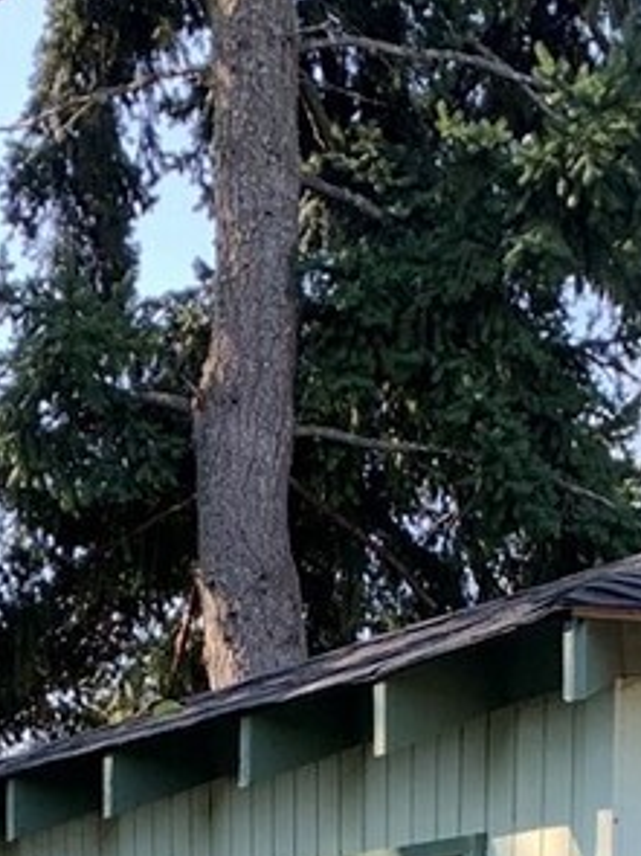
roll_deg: +1.2
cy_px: 1779
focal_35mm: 127
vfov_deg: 13.2
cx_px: -177
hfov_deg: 11.4
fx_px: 3138
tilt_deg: -11.4
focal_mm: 4.25
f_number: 1.8
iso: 25
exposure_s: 1/224
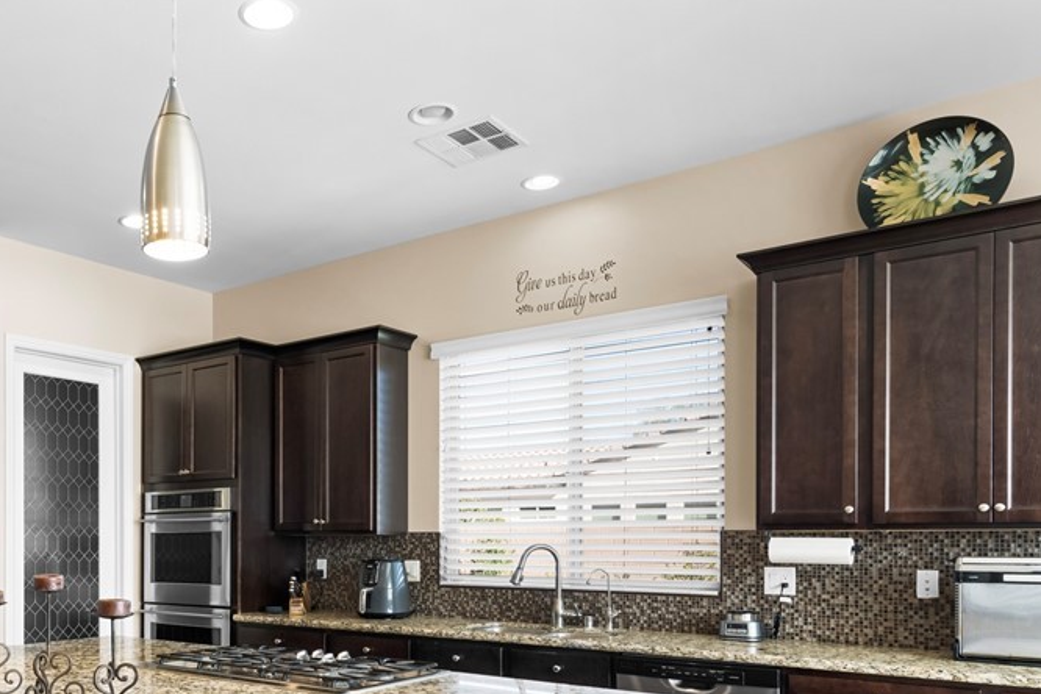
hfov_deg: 57.7
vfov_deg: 40.8
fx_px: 896
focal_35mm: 31
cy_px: 542
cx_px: 283
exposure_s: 1/10
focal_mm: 19
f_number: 8
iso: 400
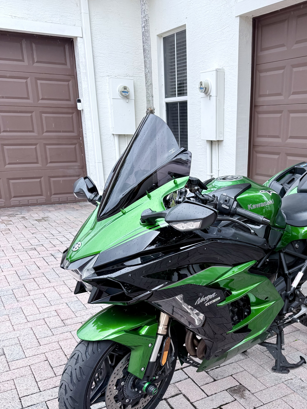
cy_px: 286
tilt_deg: -20.6
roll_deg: -0.4
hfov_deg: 39.8
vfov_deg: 51.2
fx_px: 414
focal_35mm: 35
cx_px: 223
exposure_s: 1/547
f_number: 1.78
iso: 80
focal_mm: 6.76
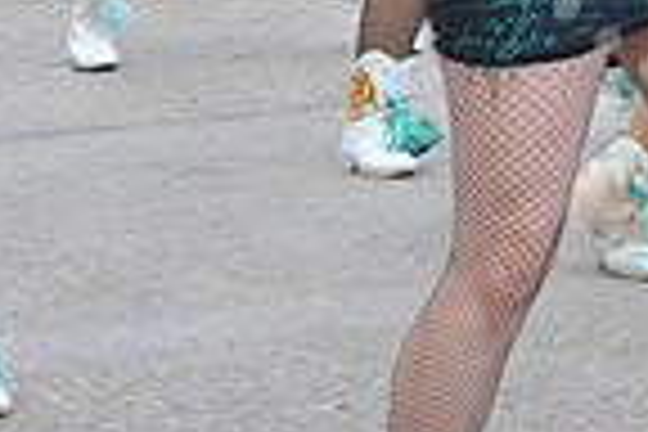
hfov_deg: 6.3
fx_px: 5796
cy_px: -302
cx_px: 855
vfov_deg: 4.2
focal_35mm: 322
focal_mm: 80
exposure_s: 1/80
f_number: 9
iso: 250
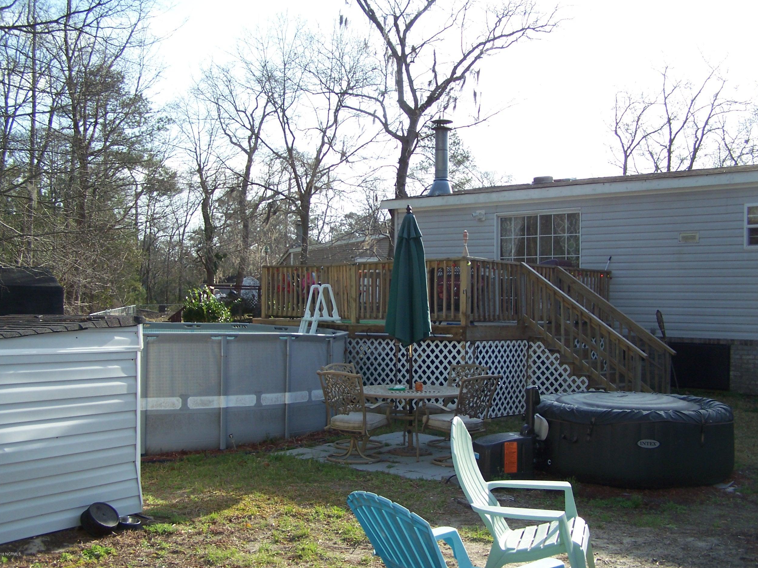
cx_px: 380
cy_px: 281
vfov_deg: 36.8
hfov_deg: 47.9
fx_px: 854
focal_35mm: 39
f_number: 2.8
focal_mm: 6.3
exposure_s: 1/500
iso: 80
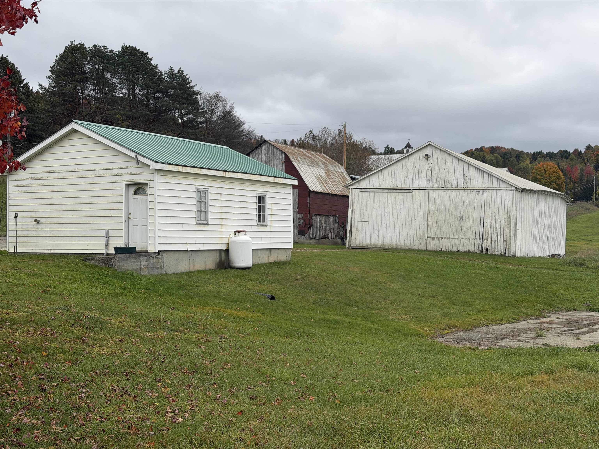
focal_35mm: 48
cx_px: 300
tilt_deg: +1.2
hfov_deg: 39.7
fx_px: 831
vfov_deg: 30.3
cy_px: 224
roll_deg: +0.4
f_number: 1.78
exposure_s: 1/4587
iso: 64
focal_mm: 6.76
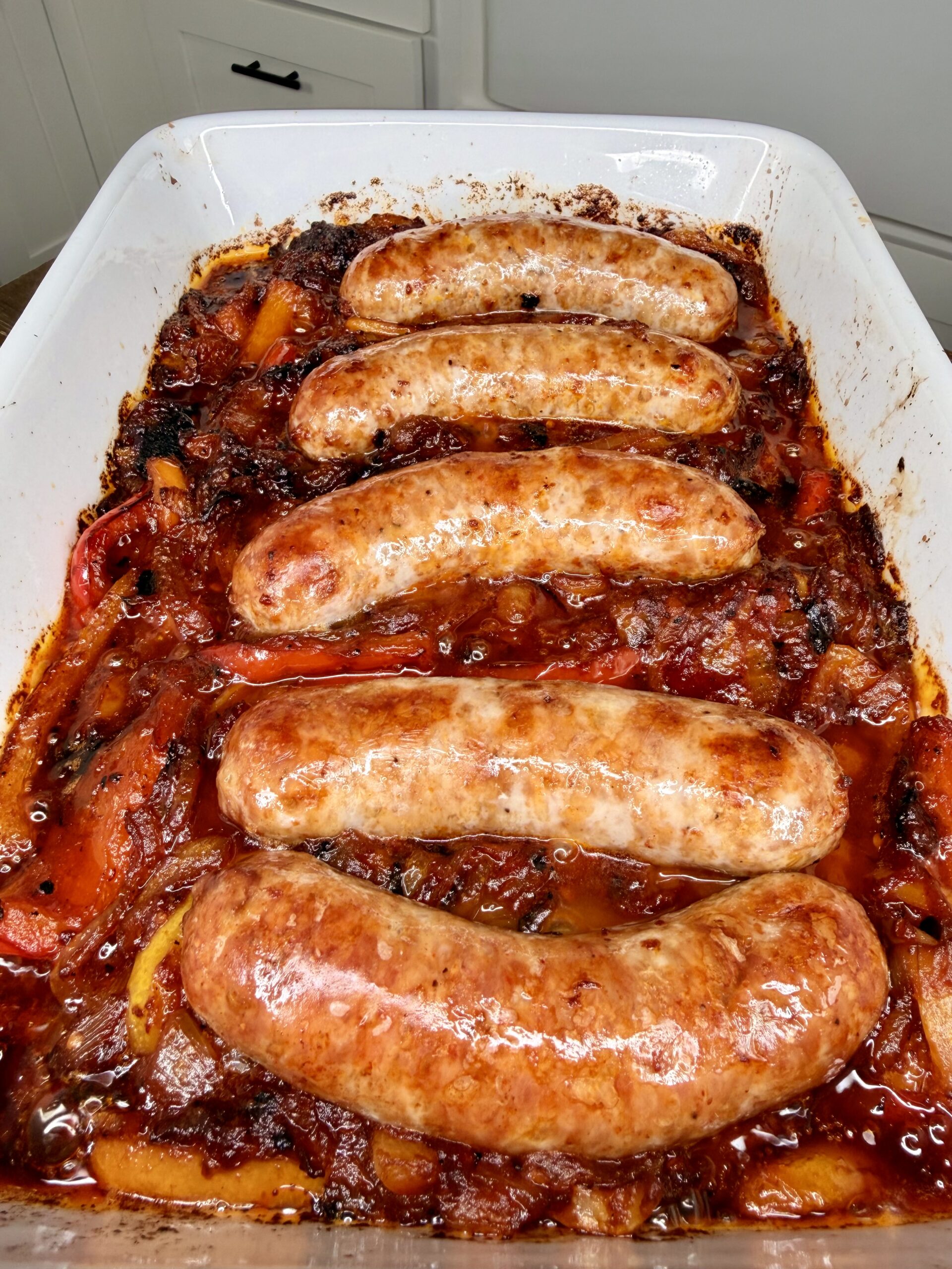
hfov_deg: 56.8
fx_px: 880
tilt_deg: -48.9
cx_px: 476
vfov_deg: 71.6
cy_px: 634
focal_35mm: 24
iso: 40
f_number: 2.2
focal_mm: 2.22
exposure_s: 1/120
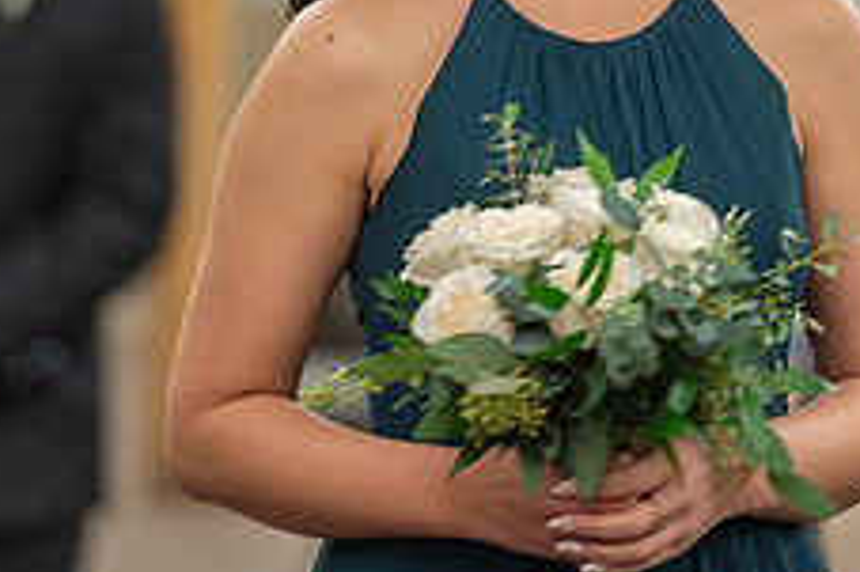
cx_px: 614
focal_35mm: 510
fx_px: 12174
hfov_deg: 4.0
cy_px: -34
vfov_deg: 2.7
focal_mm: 200
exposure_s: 1/80
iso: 200
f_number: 2.8
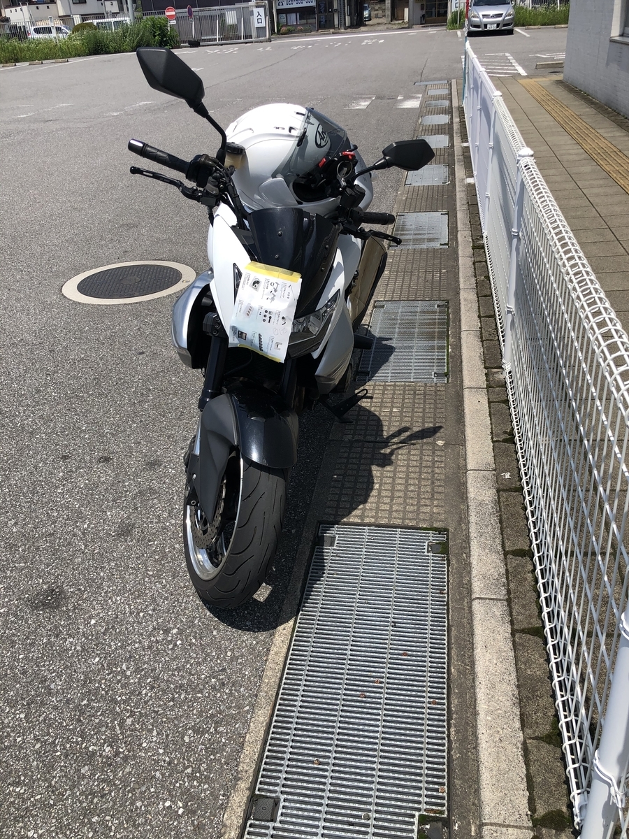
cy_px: 420
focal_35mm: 28
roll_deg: +4.2
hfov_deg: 49.7
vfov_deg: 63.4
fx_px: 678
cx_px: 314
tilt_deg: -29.7
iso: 20
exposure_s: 1/1919
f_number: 1.8
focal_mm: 4
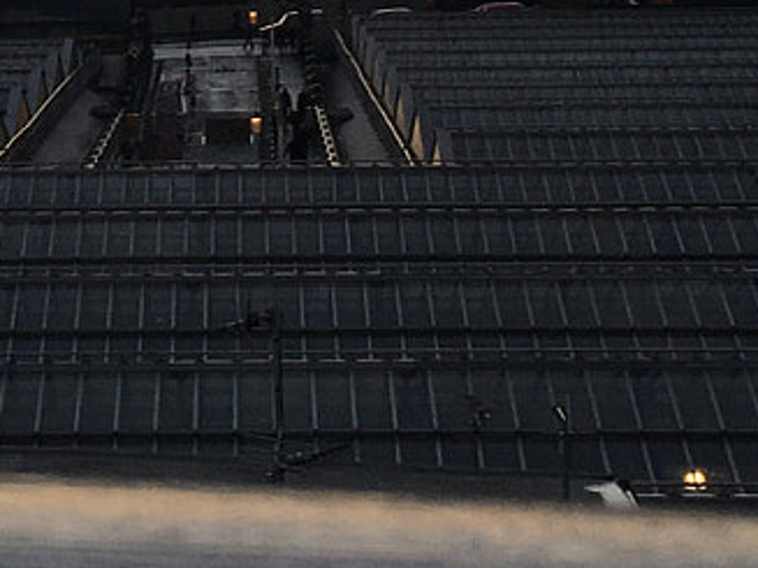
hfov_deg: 13.7
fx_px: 3108
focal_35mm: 142
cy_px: -257
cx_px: -9
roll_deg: -0.8
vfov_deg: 10.1
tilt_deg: +3.6
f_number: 2.2
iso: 25
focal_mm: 4.15
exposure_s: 1/265
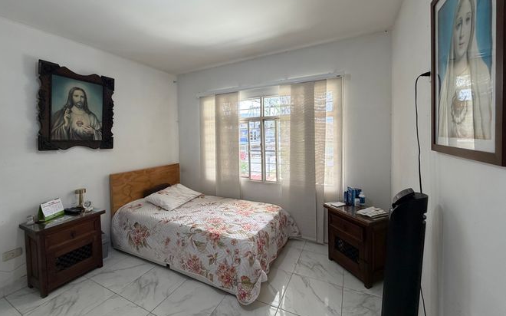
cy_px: 143
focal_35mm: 15
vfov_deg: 74.6
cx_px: 252
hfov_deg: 101.5
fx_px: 207
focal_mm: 2.22
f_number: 2.2
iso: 125
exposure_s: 1/121
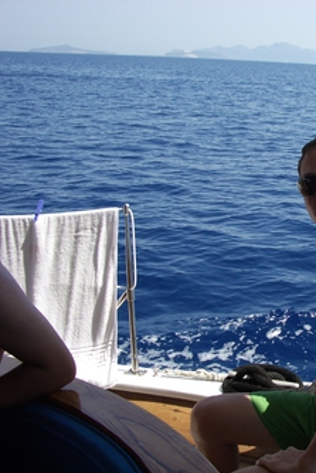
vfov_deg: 40.3
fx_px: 644
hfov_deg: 26.7
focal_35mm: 49
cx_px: 276
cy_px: 236
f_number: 4.3
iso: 80
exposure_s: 1/400
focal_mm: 5.8
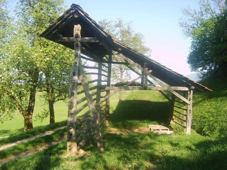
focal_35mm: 35
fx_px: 230
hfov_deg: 52.6
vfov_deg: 40.7
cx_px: 114
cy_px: 85
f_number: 2.8
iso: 50
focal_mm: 5.8
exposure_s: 1/250
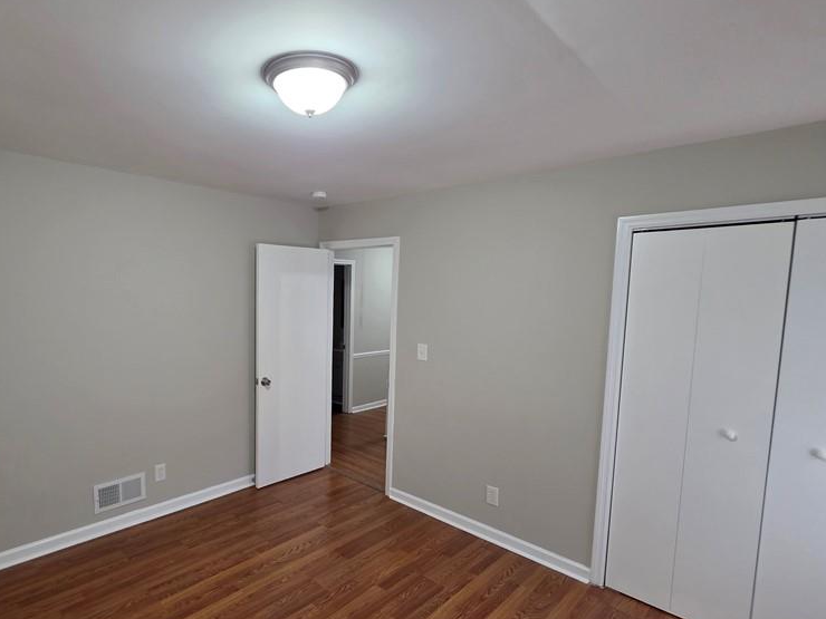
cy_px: 344
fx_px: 430
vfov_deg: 71.4
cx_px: 309
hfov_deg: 86.0
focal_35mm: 18
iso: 200
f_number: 1.9
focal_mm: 2.2
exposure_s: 1/60
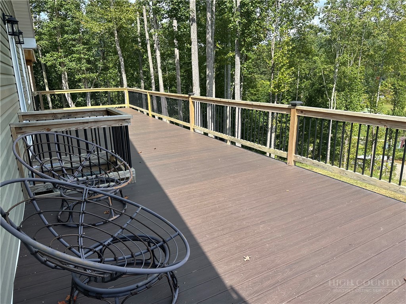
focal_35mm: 24
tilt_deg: -15.1
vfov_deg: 56.8
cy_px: 152
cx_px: 203
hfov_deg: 71.6
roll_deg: +1.2
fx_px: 281
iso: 80
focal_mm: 6.86
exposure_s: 1/1916
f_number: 1.78
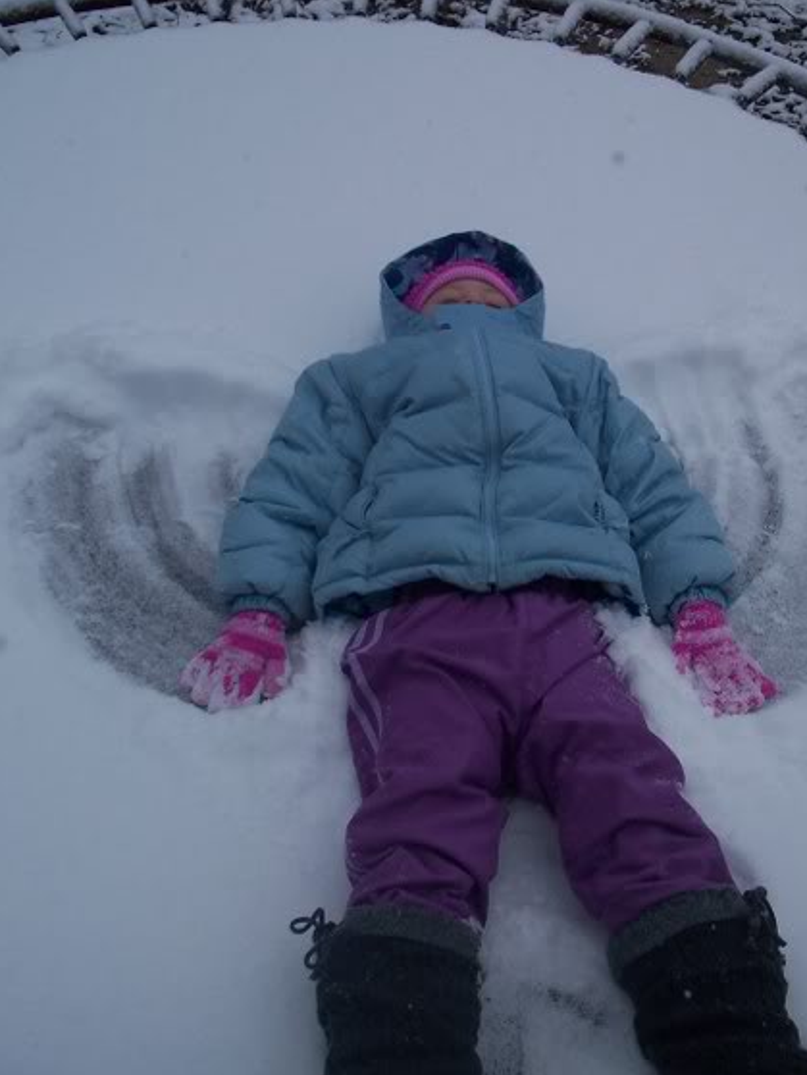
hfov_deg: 27.3
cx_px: 570
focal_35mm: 53
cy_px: 520
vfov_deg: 36.2
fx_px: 1646
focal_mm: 7.8
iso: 64
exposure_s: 1/400
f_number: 2.8
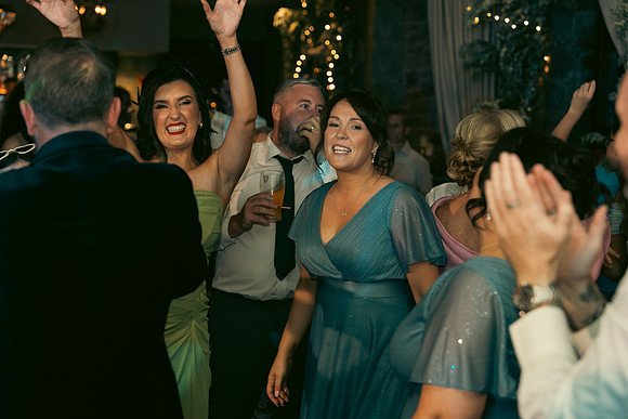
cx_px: 314
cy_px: 210
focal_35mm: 65
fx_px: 1134
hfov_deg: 31.0
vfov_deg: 20.9
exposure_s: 1/160
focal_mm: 65
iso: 2500
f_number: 3.5
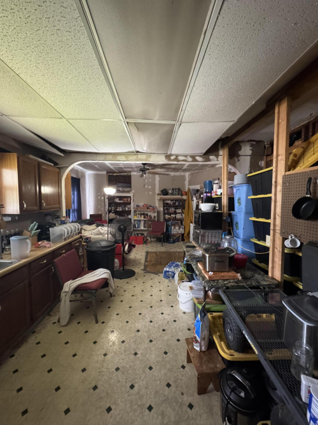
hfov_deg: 85.7
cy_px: 212
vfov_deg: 102.1
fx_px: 172
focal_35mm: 14
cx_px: 159
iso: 1250
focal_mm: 2.22
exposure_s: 1/40
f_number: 2.2
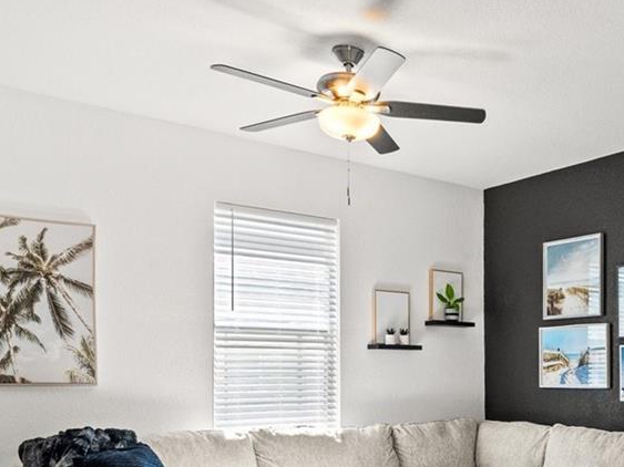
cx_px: 551
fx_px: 739
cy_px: 426
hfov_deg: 42.4
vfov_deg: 33.2
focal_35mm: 41
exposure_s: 1/13
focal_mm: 10
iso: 400
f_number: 7.1
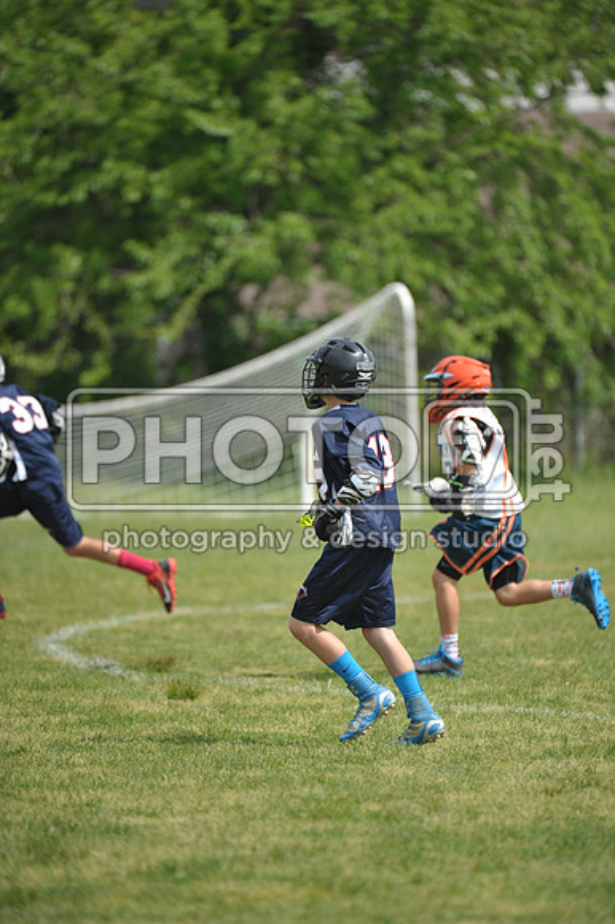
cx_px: 308
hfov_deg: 4.0
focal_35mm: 340
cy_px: 462
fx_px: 8722
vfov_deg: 6.1
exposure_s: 1/3200
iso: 640
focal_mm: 340
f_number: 4
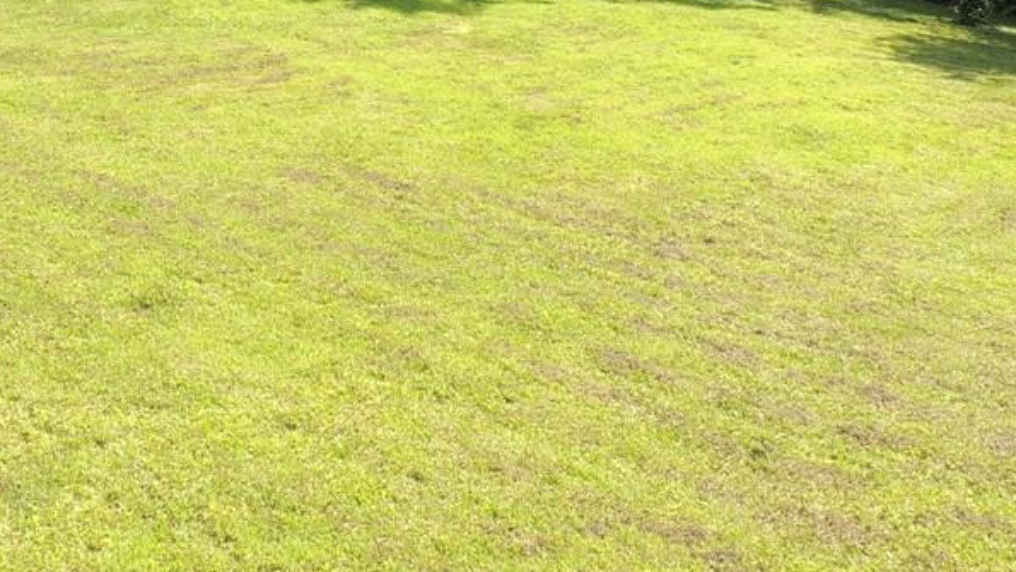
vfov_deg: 24.8
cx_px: 422
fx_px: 1213
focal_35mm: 45
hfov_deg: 45.3
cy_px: -53
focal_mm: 4.3
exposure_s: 1/200
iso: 100
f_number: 4.2
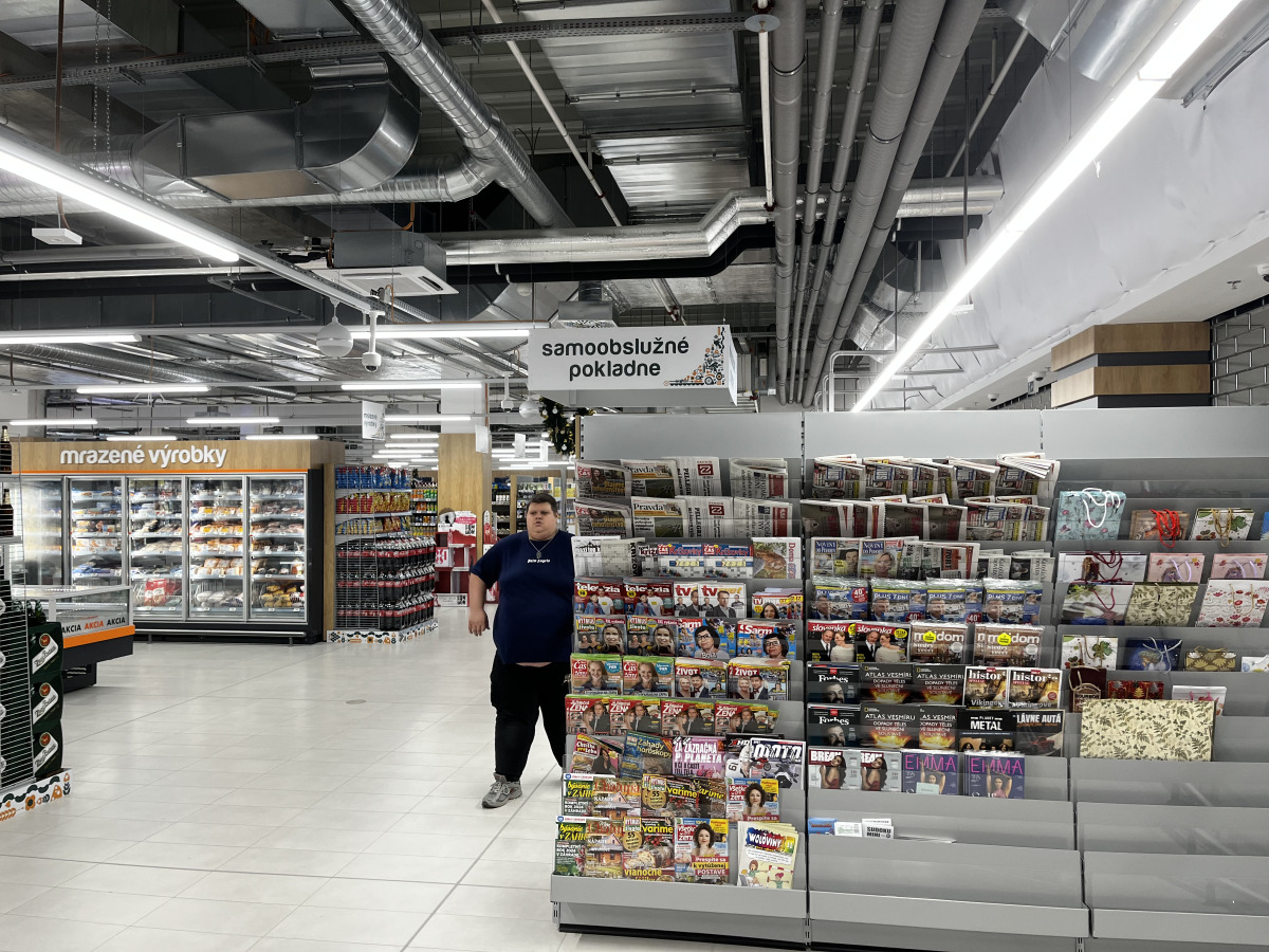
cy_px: 476
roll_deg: +0.5
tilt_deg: +1.2
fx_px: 953
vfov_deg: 53.1
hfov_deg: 67.3
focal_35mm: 26
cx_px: 634
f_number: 1.6
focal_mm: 5.1
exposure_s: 1/100
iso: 50
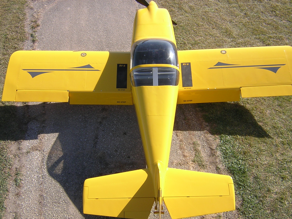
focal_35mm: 36
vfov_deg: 39.7
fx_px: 304
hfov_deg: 51.4
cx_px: 146
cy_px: 110
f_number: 5.2
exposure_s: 1/199
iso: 100
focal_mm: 4.7
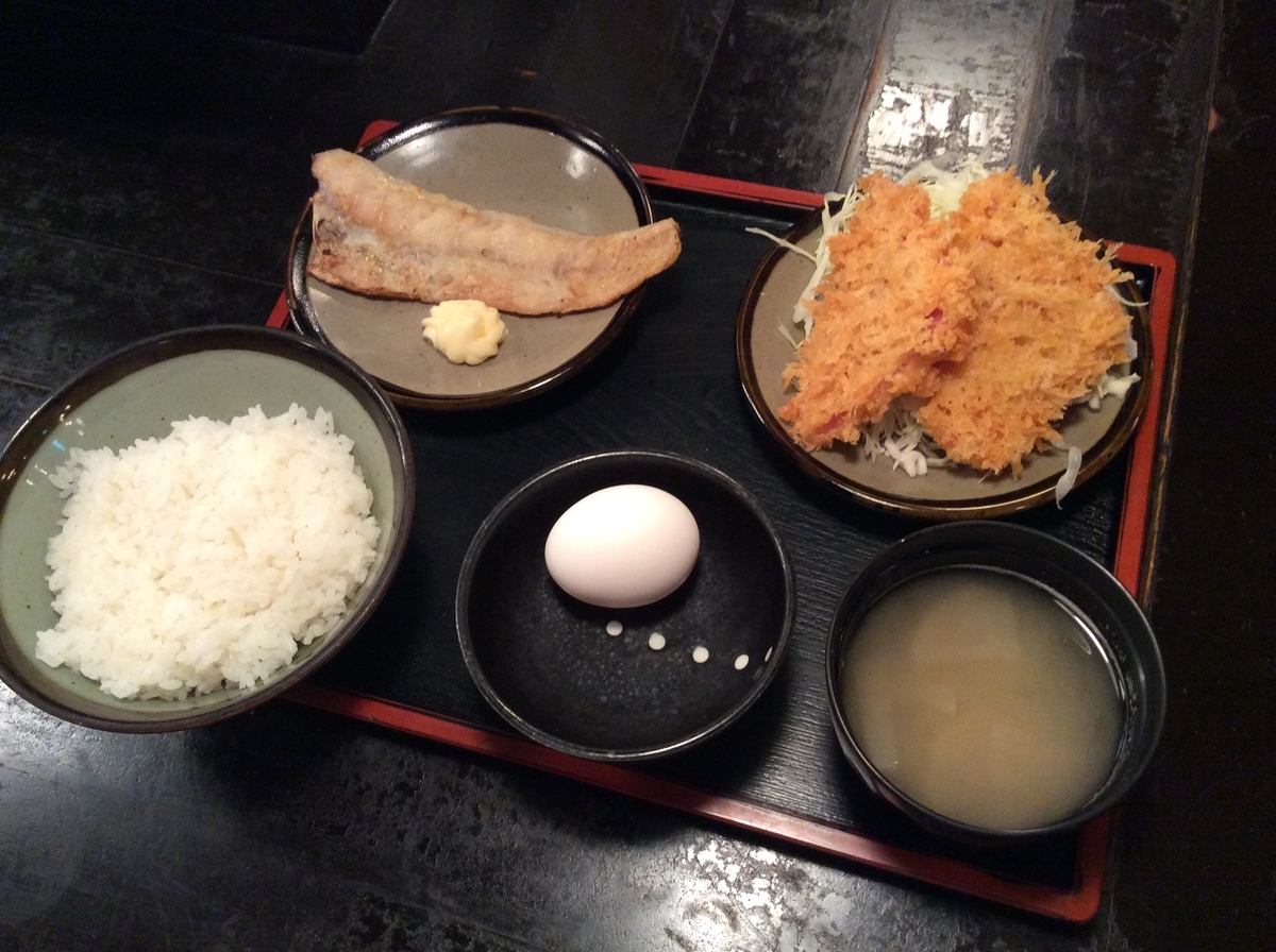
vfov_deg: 44.0
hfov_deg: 56.9
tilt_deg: -61.9
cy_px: 476
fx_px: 1178
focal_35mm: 32
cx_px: 638
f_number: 2.4
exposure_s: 1/24
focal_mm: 3.3
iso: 200
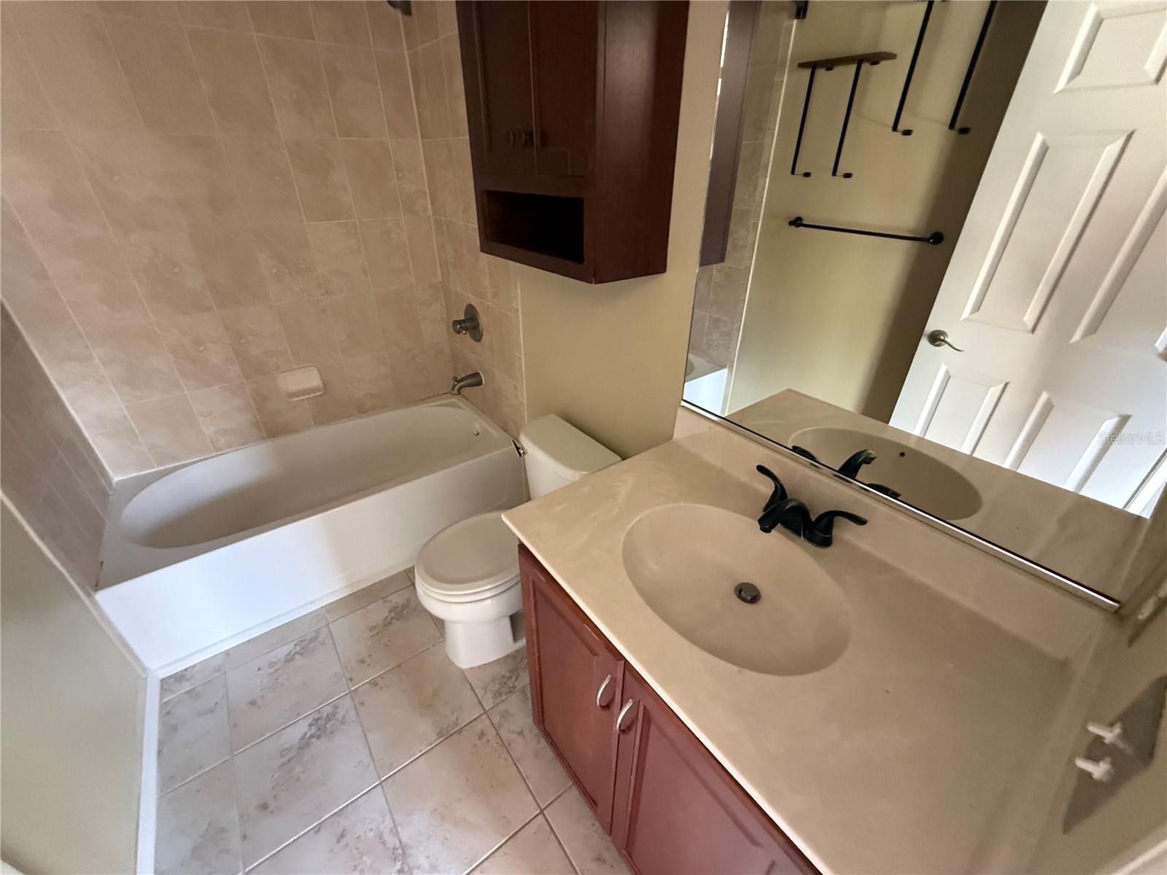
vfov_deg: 85.7
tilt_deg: -30.9
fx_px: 472
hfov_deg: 102.1
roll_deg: +0.6
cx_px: 584
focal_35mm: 14
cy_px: 438
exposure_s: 1/60
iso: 640
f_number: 2.2
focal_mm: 2.22
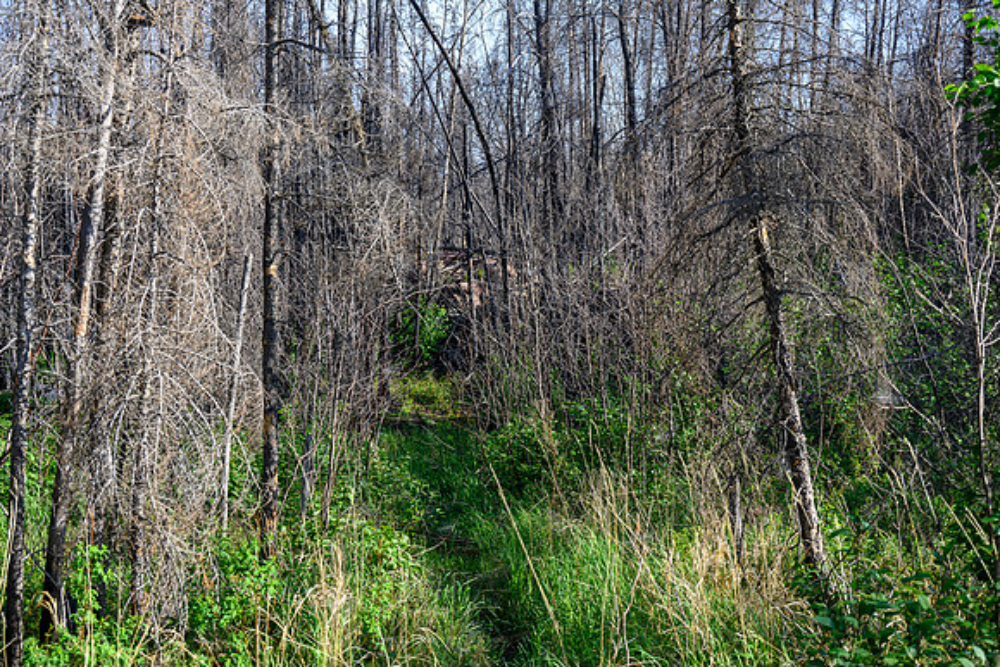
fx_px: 1611
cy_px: 334
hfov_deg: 34.5
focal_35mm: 58
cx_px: 500
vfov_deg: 23.4
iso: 280
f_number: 8
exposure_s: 1/125
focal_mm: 58
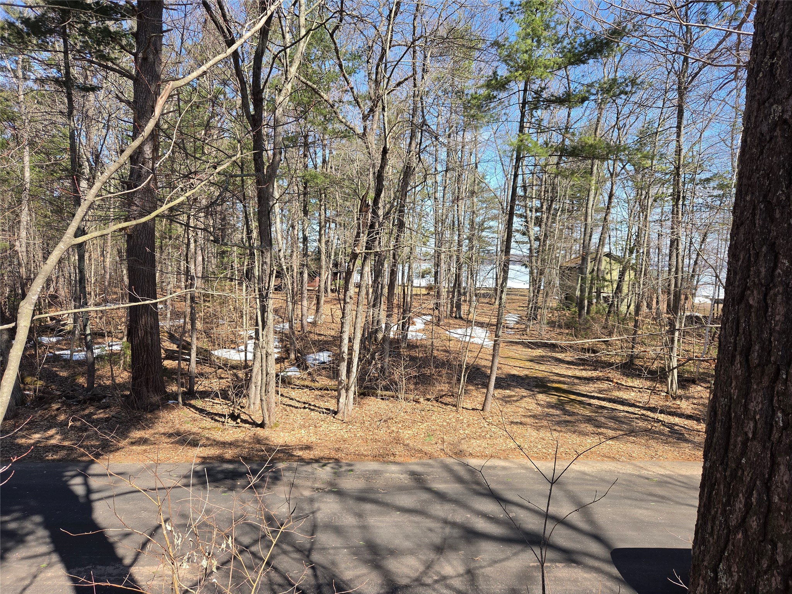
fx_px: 526
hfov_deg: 73.9
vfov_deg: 58.9
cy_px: 297
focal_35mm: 23
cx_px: 396
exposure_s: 1/1593
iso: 80
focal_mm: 5.4
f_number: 1.8
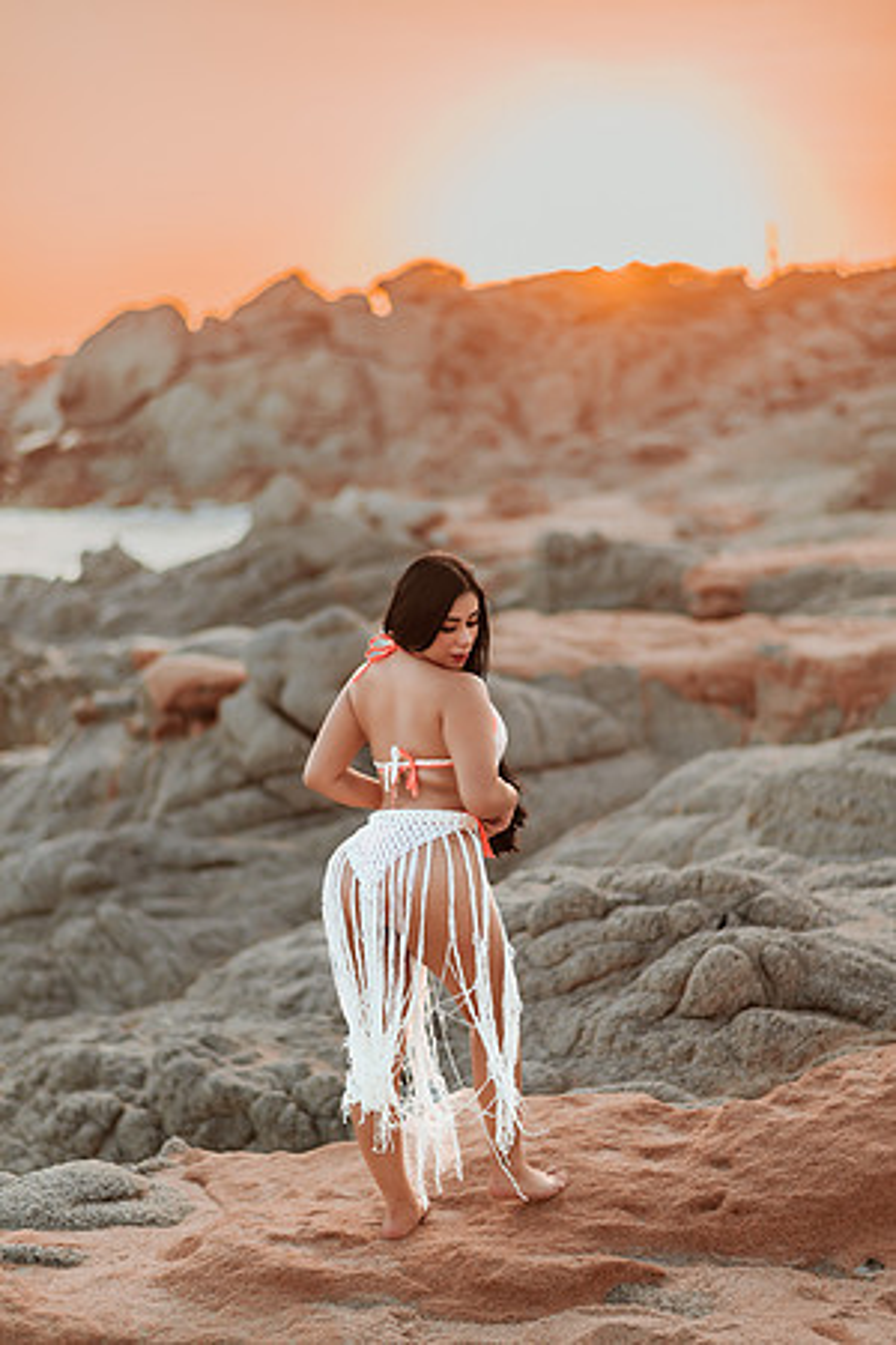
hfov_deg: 23.4
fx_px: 2165
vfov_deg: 34.5
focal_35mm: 58
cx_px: 448
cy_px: 672
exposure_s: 1/2500
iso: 100
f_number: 1.4
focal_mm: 58
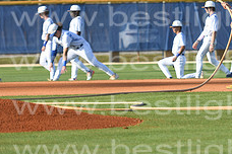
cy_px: 41
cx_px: 243
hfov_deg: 4.3
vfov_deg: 2.9
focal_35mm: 476
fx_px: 3069
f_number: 2.8
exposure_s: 1/1600
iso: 100
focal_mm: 125
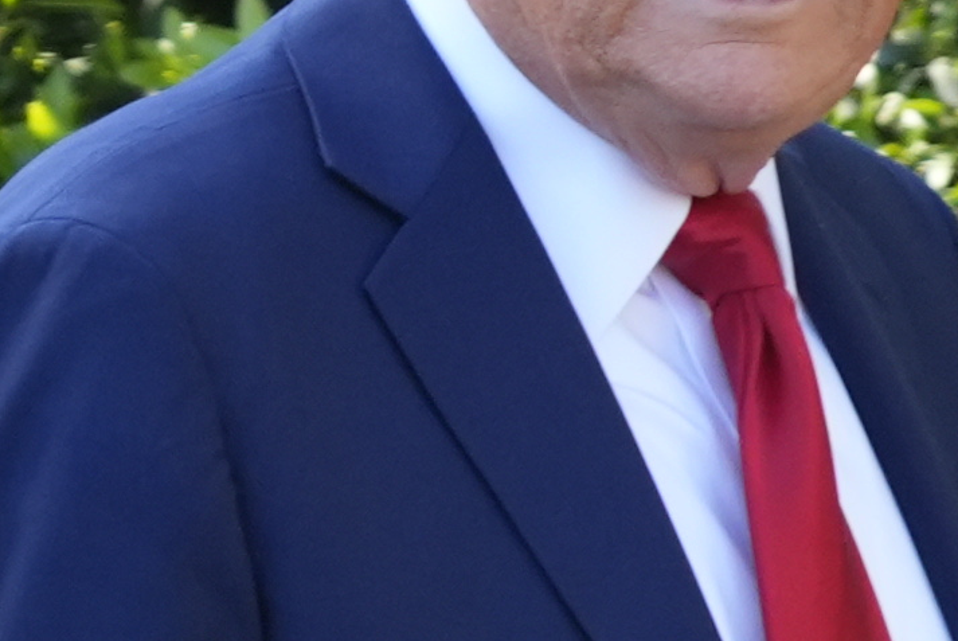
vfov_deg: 0.5
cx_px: 1451
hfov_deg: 0.7
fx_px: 78475
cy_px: 755
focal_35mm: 2946
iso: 1000
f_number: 6.3
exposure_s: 1/640
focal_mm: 356
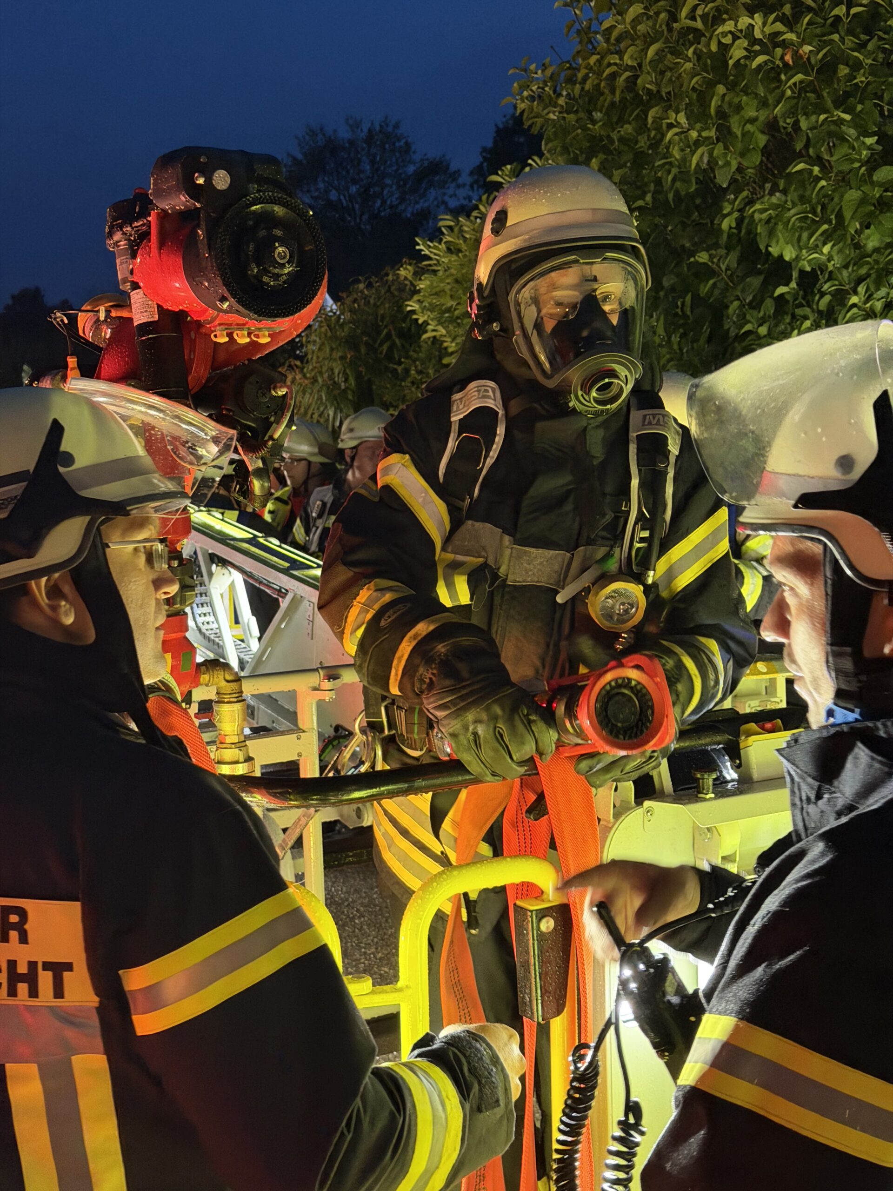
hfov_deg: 30.3
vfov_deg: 39.7
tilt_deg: -5.2
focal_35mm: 48
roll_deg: +1.1
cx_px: 446
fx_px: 1651
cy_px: 596
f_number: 1.78
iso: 320
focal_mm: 6.76
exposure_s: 1/33
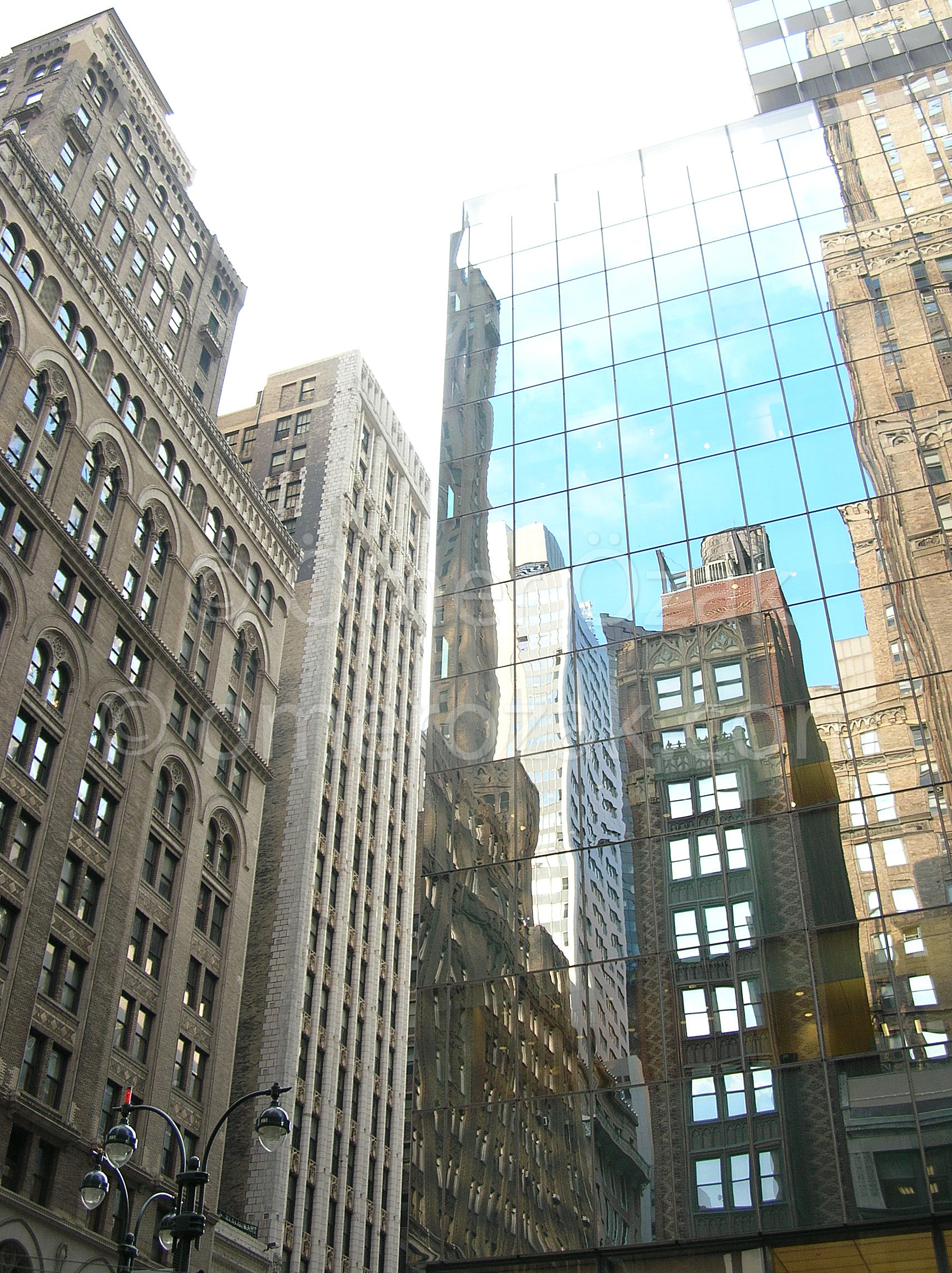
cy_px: 636
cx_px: 476
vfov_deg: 51.4
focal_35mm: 36
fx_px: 1322
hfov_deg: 39.6
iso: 50
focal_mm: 6
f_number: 2.7
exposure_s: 1/99.7
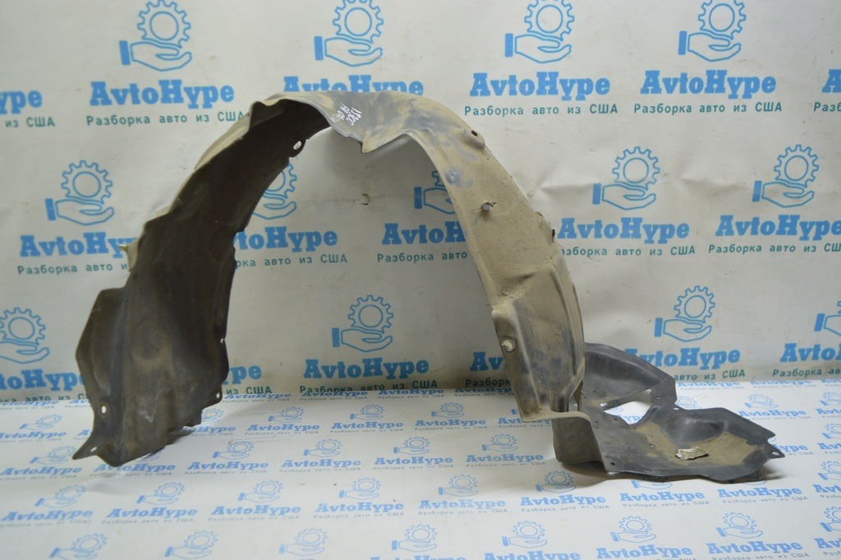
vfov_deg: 43.5
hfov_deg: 62.0
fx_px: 700
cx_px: 420
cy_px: 280
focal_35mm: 30
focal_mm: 20
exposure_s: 1/60
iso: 400
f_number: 3.5
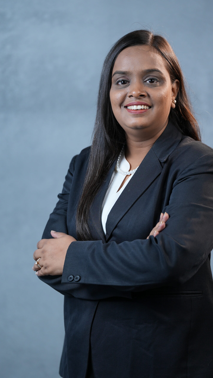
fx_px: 1807
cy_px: 188
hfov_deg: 6.7
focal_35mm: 180
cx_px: 121
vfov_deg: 12.0
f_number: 2.8
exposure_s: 1/200
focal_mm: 171
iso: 320
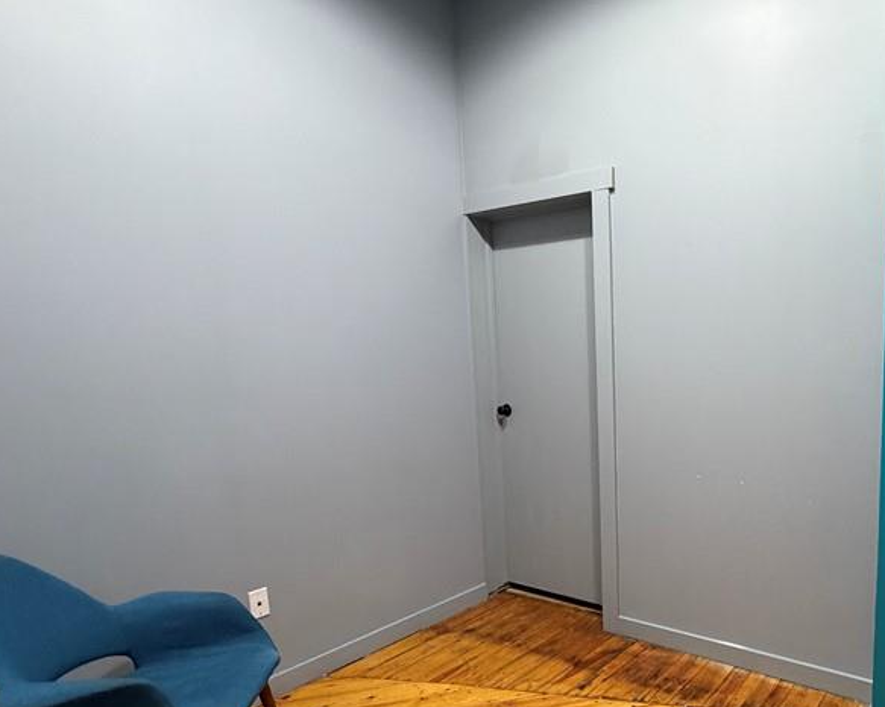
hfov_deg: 65.6
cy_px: 435
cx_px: 672
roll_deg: +0.9
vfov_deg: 58.1
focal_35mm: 24
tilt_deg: -8.0
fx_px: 628
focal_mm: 2.22
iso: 400
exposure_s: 1/60
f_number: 2.2
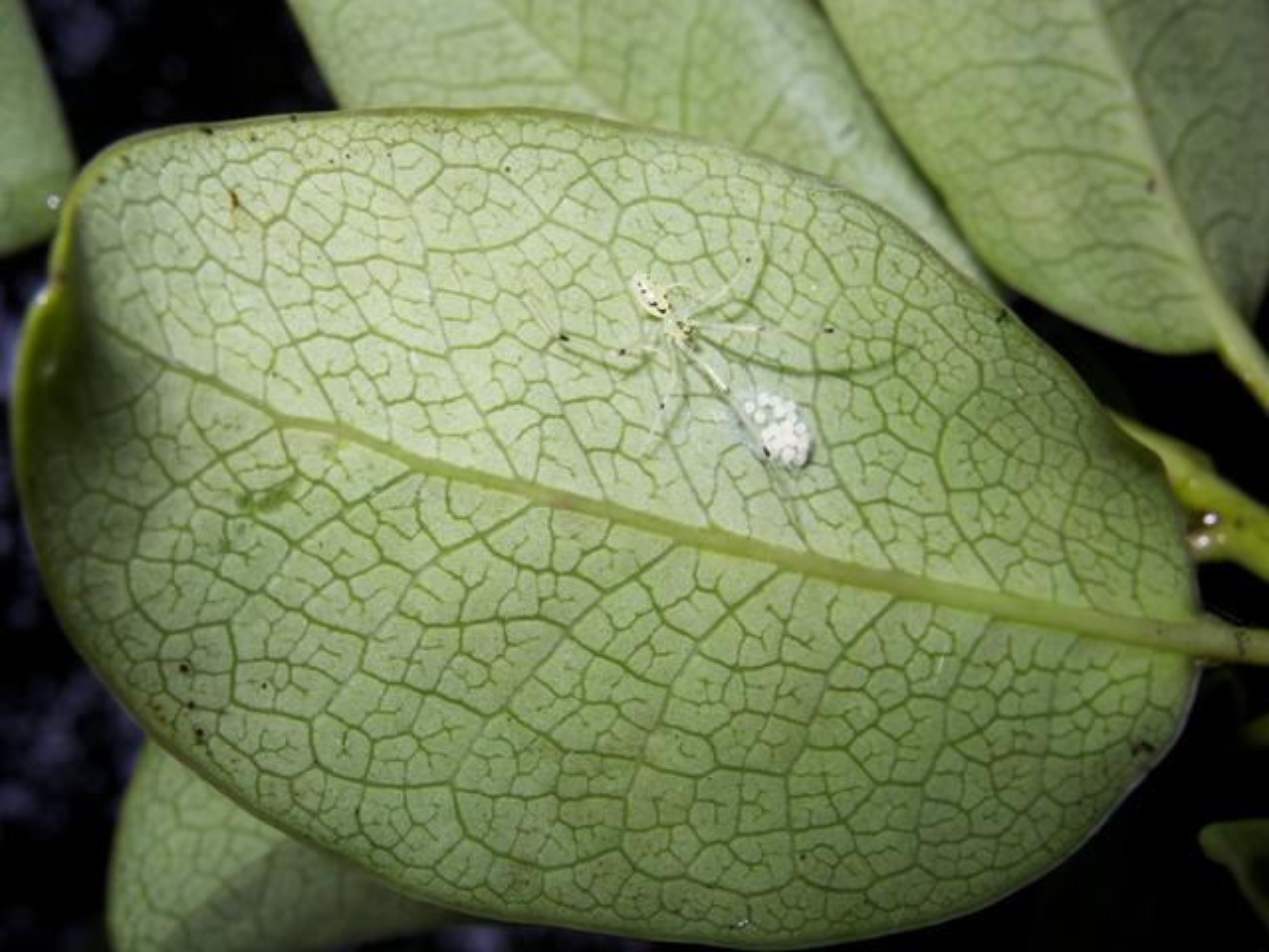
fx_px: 1503
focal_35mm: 41
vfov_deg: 35.1
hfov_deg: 45.8
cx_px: 634
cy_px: 476
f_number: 6.3
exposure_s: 1/30
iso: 200
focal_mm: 8.8
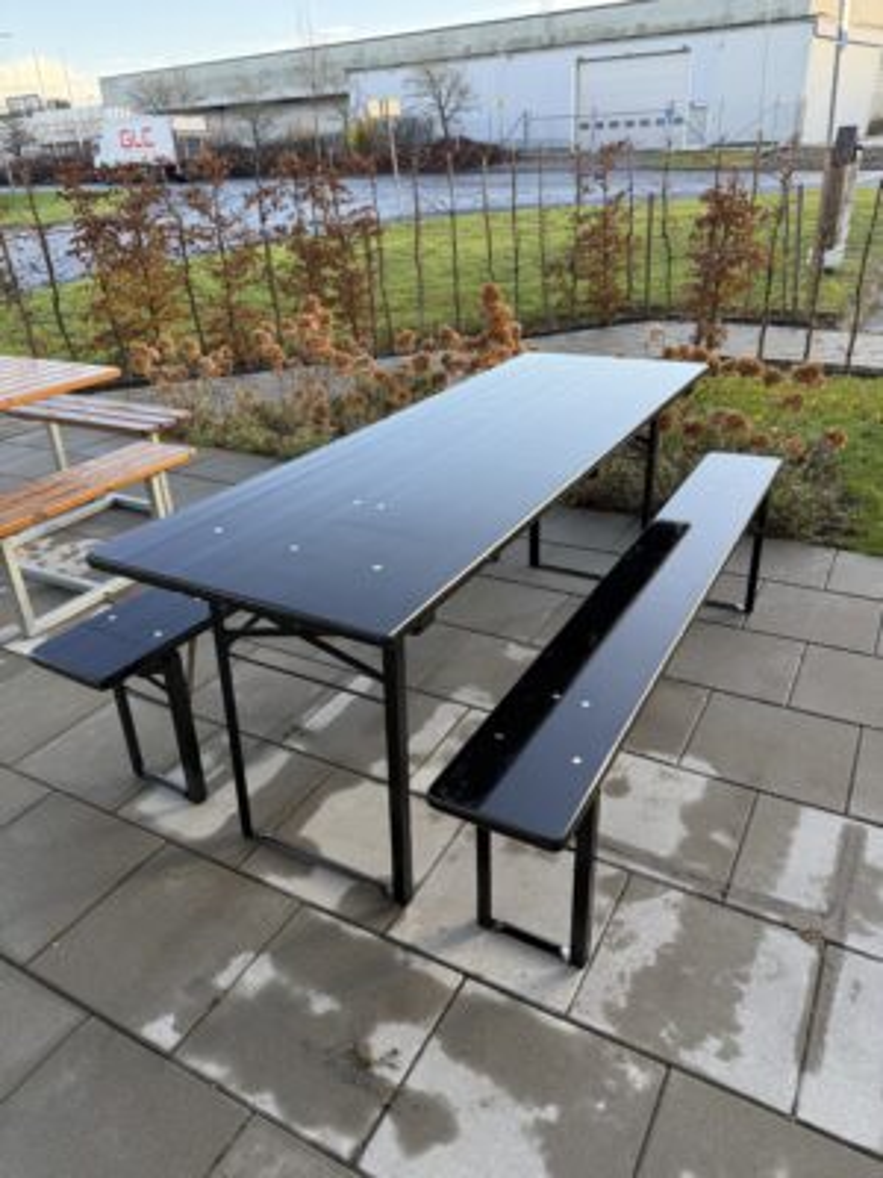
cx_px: 442
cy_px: 589
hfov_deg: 56.8
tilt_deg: -32.9
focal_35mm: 24
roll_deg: -0.5
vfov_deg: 71.6
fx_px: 816
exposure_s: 1/397
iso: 100
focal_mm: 6.76
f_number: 1.78
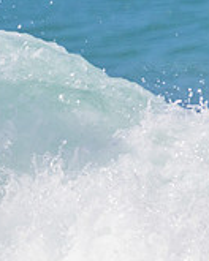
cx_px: -64
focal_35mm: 3605
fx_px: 27874
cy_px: 73
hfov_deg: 0.4
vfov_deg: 0.5
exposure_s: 1/1600
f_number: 11
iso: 640
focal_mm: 800
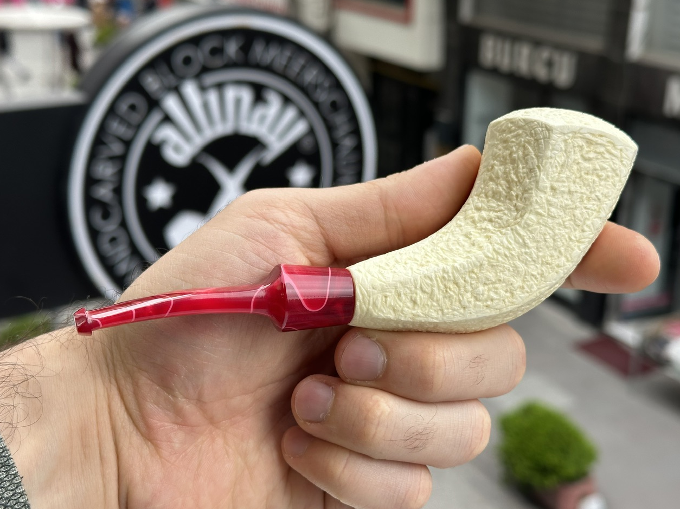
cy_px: 257
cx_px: 342
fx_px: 962
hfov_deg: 38.9
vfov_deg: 29.7
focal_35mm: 49
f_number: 1.78
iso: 64
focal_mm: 6.86
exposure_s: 1/496
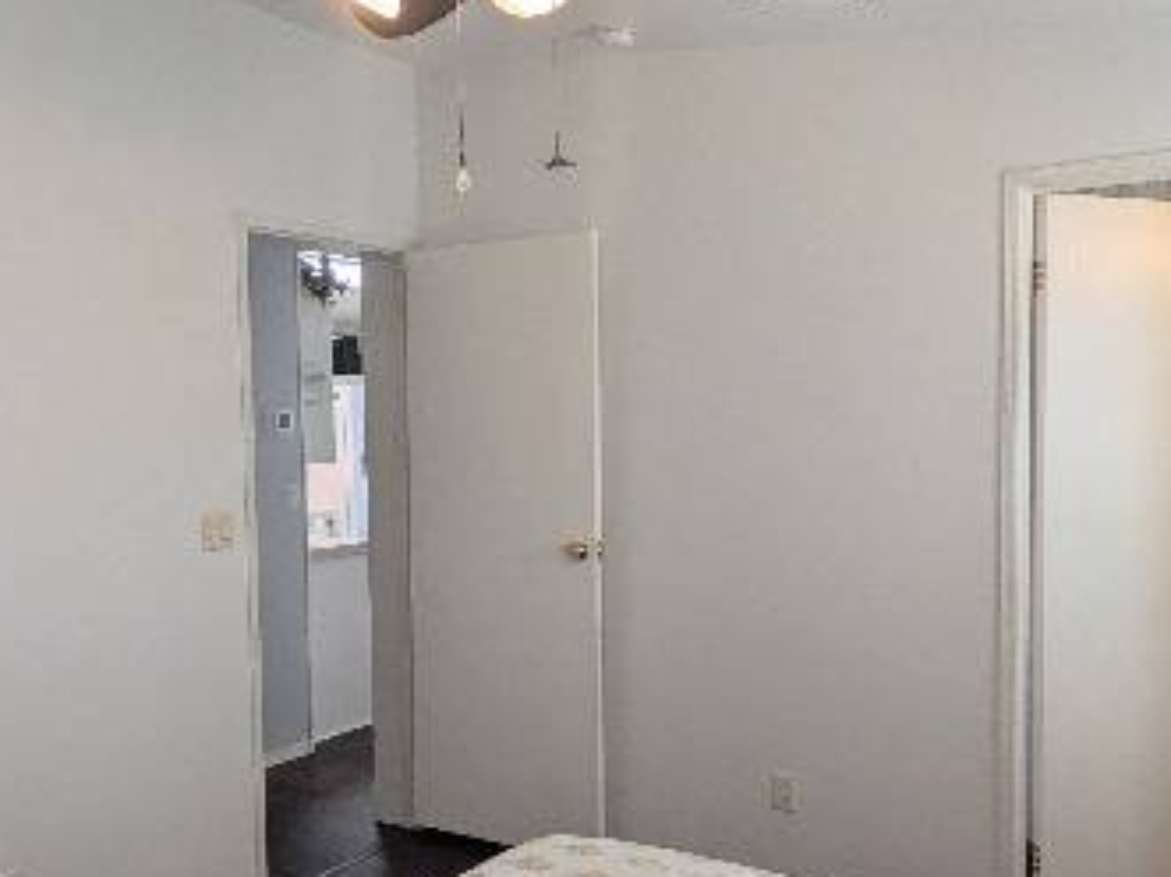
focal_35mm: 36
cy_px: 493
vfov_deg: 39.6
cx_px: 499
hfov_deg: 51.2
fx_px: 1217
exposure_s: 1/120
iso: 76
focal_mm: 1.83
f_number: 2.2
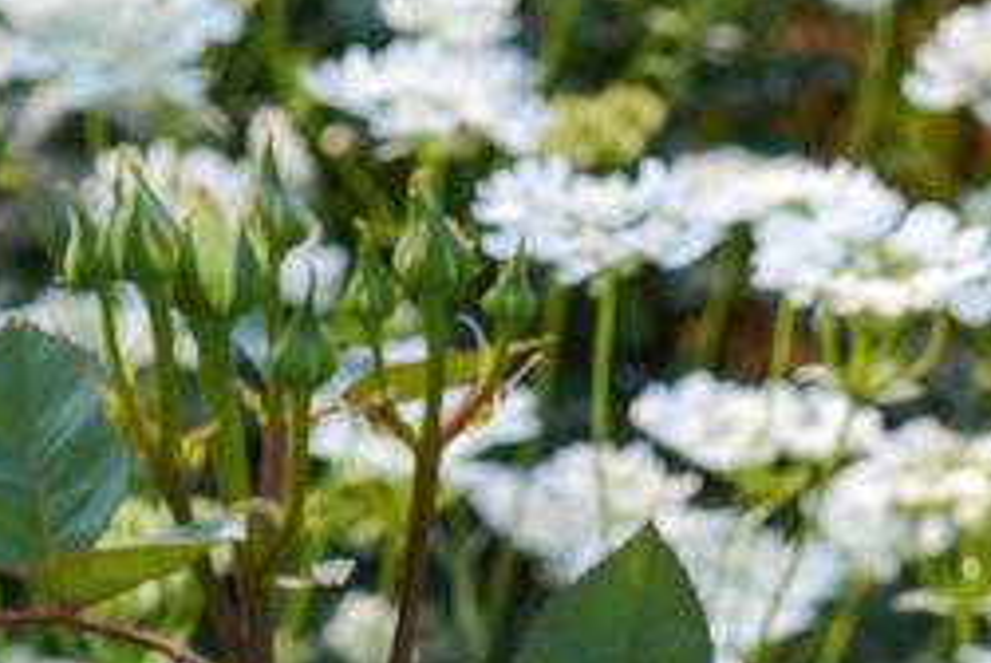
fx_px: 9866
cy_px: 1436
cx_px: 1307
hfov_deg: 5.7
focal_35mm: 358
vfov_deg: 3.8
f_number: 5.6
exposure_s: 1/125
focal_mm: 50
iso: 100
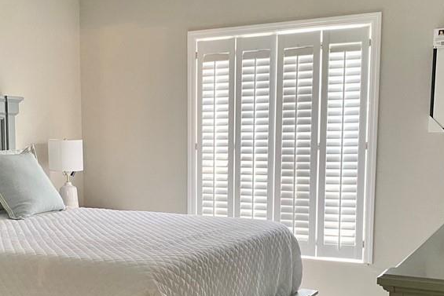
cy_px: 223
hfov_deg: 40.1
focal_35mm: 49
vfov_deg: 27.2
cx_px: 175
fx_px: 604
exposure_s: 1/60
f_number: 1.8
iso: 320
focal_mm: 4.25
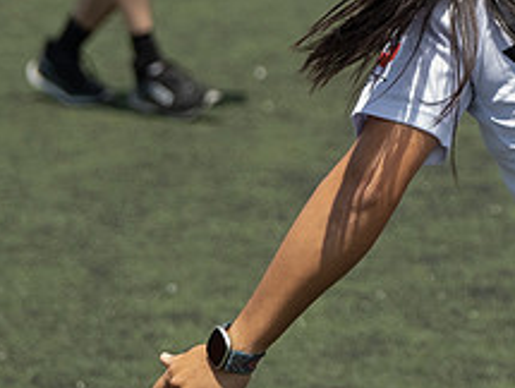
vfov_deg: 4.3
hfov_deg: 5.8
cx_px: 528
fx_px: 5112
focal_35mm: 343
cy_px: 18
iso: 125
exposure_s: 1/1600
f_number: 2.8
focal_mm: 61
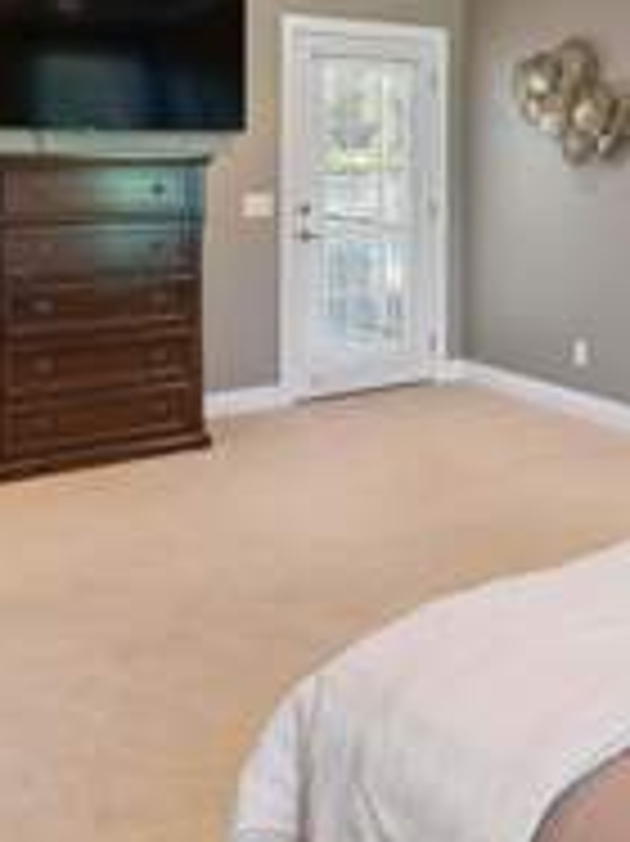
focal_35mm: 42
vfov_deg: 42.8
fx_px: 1020
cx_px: 490
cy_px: 171
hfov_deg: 33.5
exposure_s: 1/5
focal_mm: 17
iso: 250
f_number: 8
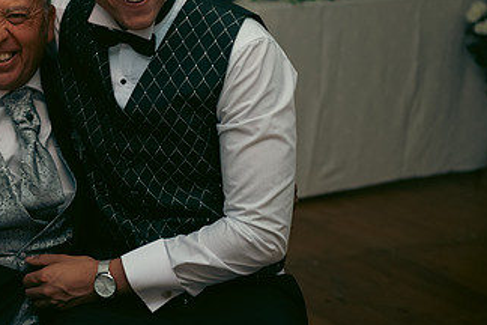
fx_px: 1501
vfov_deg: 12.3
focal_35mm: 111
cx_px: 78
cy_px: 82
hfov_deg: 18.2
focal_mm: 62
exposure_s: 1/160
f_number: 3.5
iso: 800
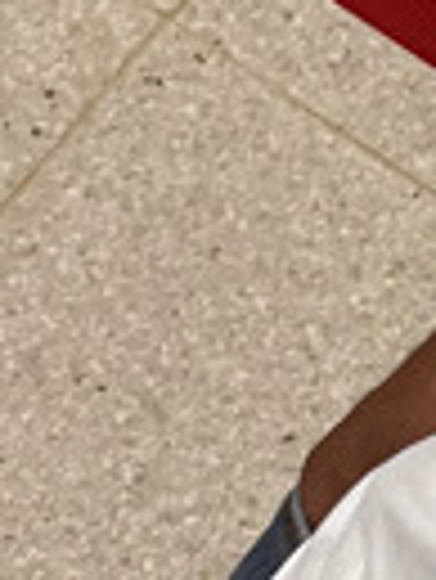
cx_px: 681
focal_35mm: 163
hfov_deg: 8.9
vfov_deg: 12.0
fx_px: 2733
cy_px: -22
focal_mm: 2.71
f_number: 2.2
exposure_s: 1/60
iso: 160
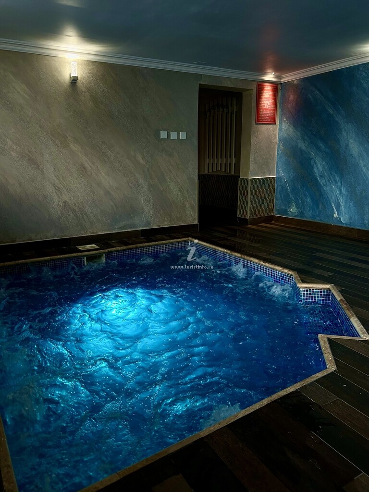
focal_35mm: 26
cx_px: 184
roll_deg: +0.2
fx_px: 370
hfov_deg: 53.1
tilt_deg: -13.0
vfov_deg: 67.3
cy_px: 246
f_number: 1.5
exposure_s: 1/76
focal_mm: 5.7
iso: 125
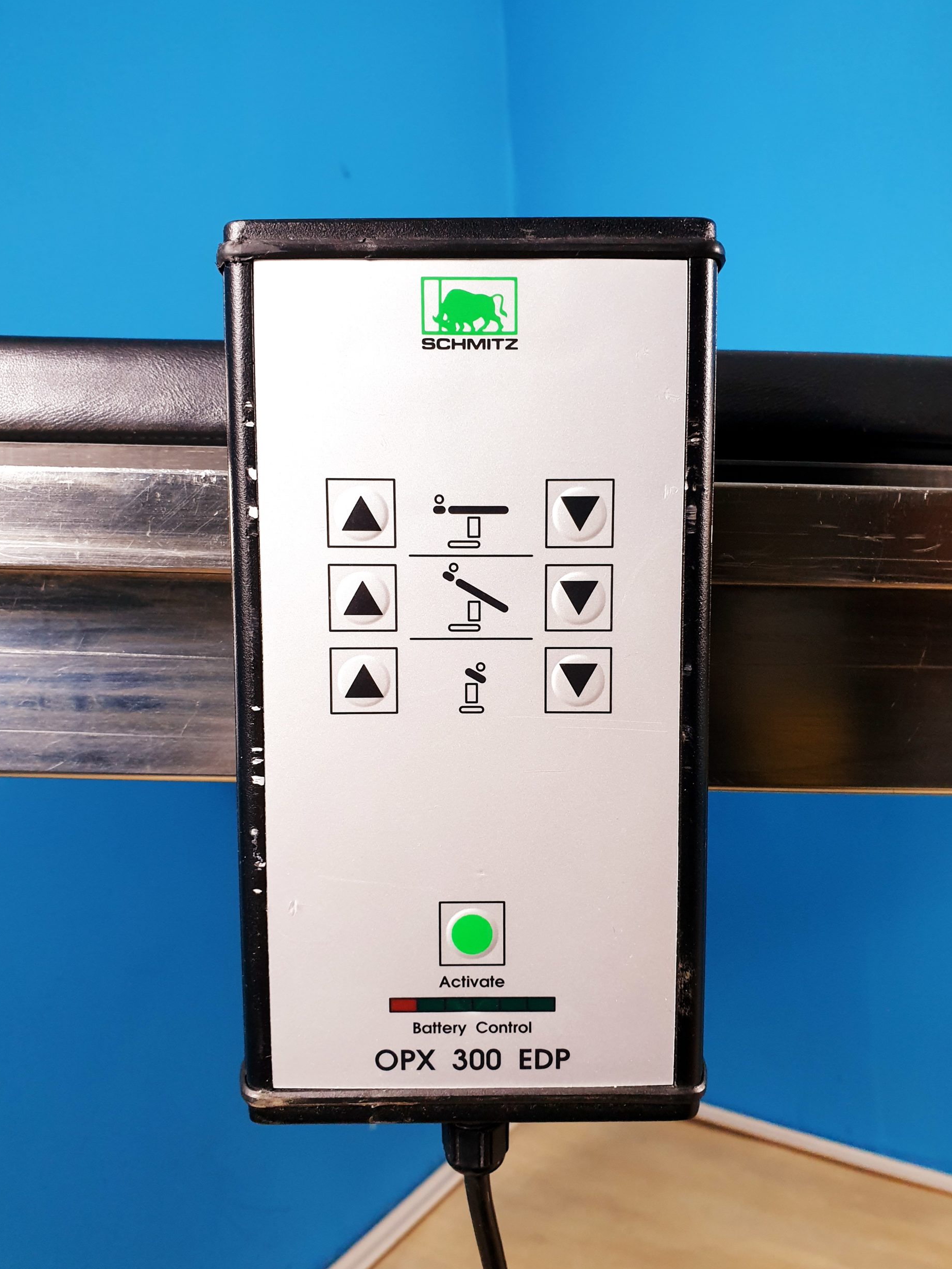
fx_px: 990
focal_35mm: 27
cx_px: 487
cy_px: 633
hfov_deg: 51.4
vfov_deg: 65.3
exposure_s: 1/50
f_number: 2.4
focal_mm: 4.3
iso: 250
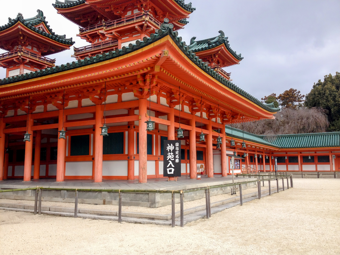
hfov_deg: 52.6
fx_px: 344
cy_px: 128
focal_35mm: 35
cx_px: 170
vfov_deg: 40.7
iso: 50
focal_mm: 4.28
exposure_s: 1/391
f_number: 2.4
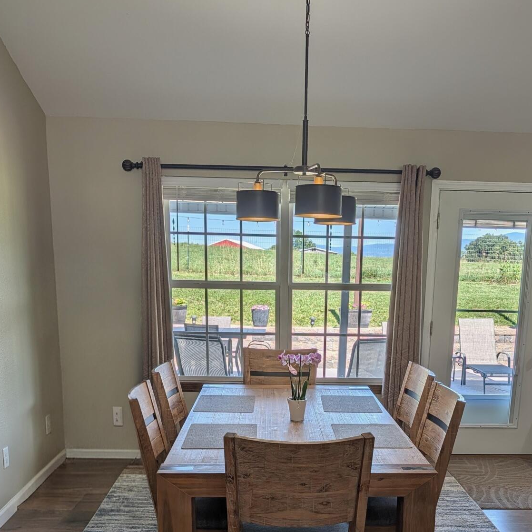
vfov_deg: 41.6
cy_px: 441
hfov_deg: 43.7
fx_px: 661
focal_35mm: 38
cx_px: 309
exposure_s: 1/572
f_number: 1.68
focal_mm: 6.9
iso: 18
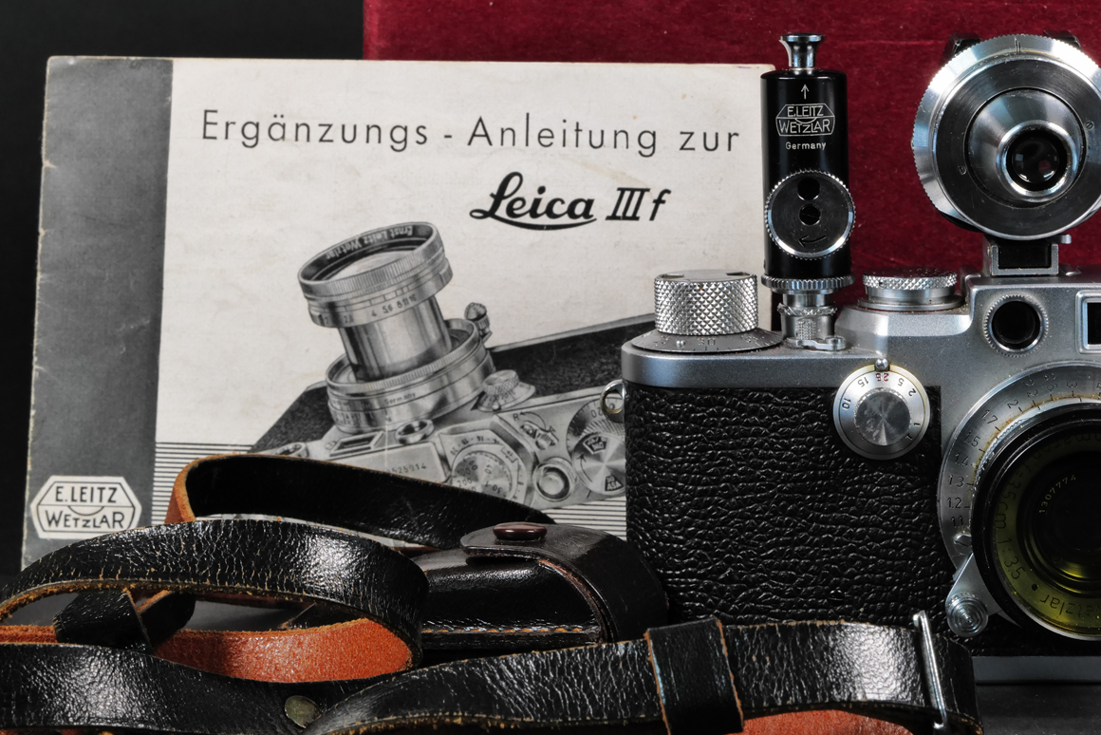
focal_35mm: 80
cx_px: 692
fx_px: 2447
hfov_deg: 25.3
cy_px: 428
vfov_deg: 17.1
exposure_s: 1/2.5
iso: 800
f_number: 22
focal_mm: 58
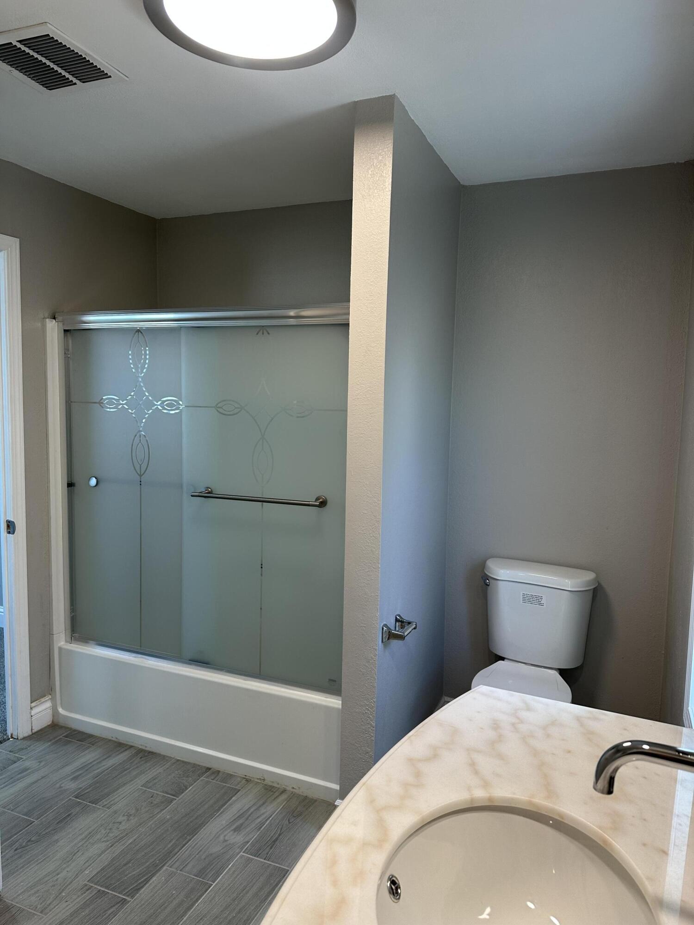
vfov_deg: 71.6
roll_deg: -1.6
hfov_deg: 56.8
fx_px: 642
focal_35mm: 24
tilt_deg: -4.7
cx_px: 347
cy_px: 462
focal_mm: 6.86
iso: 100
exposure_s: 1/120
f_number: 1.78
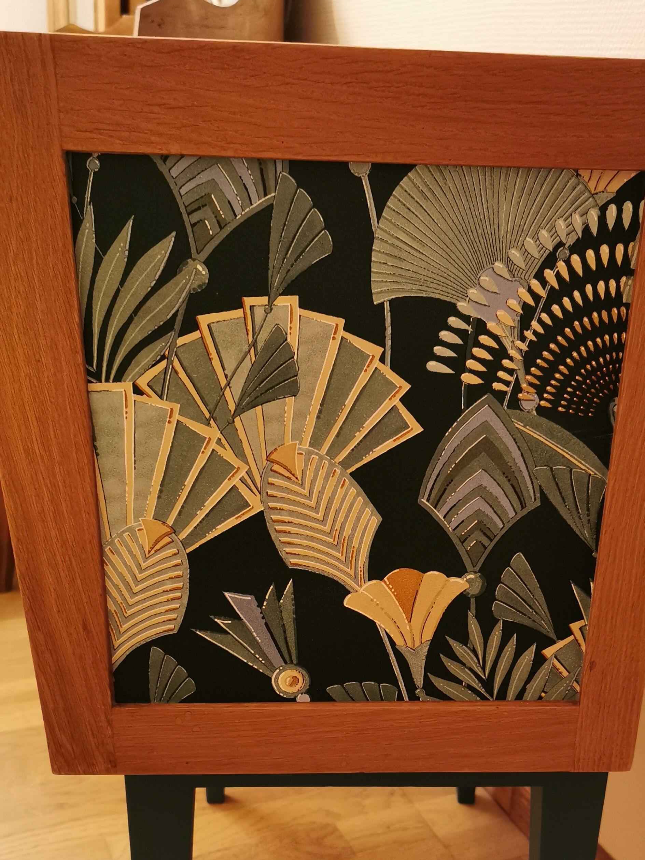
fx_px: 1044
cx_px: 402
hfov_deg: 34.2
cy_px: 607
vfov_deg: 43.8
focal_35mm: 42
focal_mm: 5.56
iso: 400
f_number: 1.6
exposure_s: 1/33.3
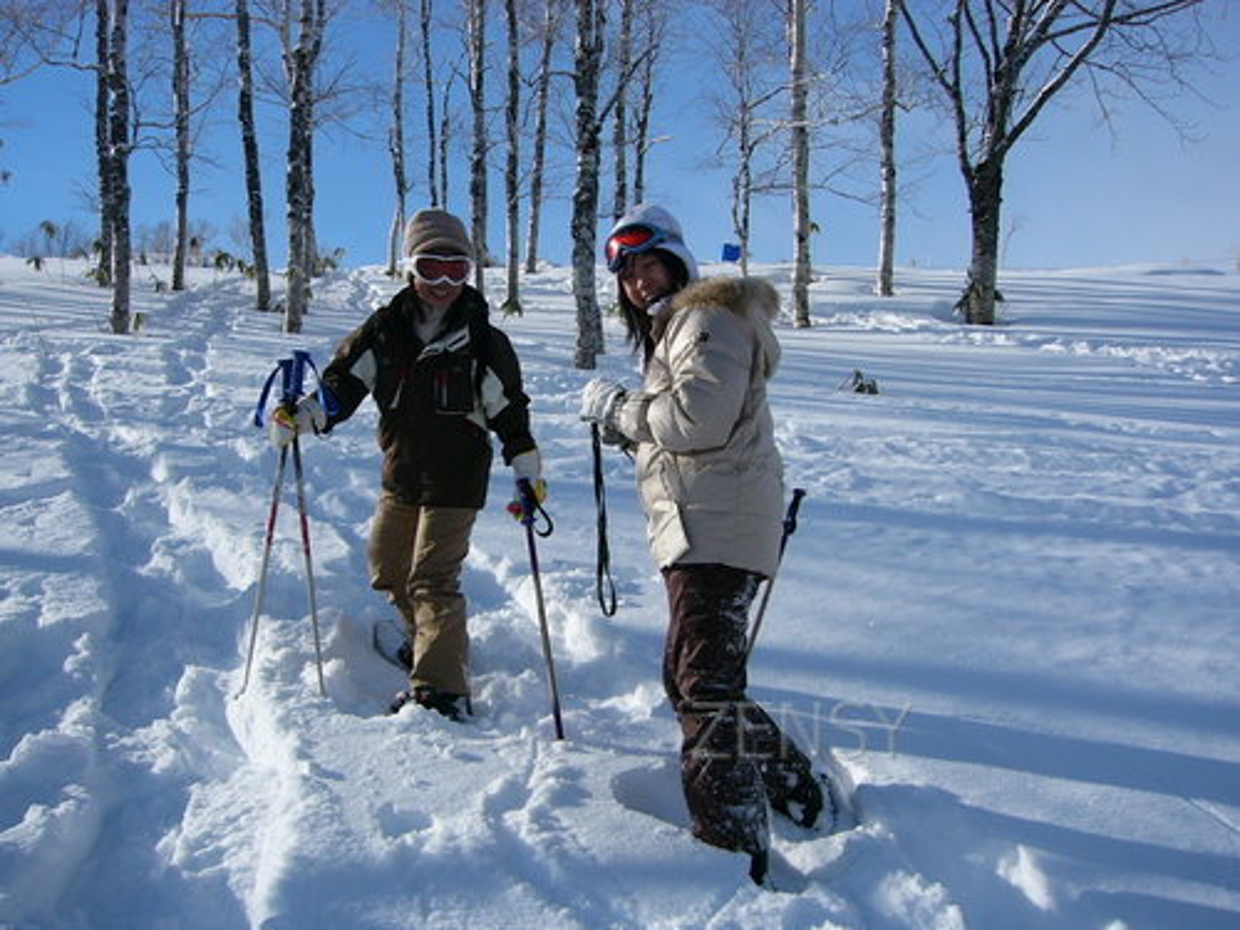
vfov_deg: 40.7
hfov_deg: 52.6
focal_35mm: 35
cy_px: 465
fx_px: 1254
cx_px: 620
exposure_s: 1/320
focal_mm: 5.8
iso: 50
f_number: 8
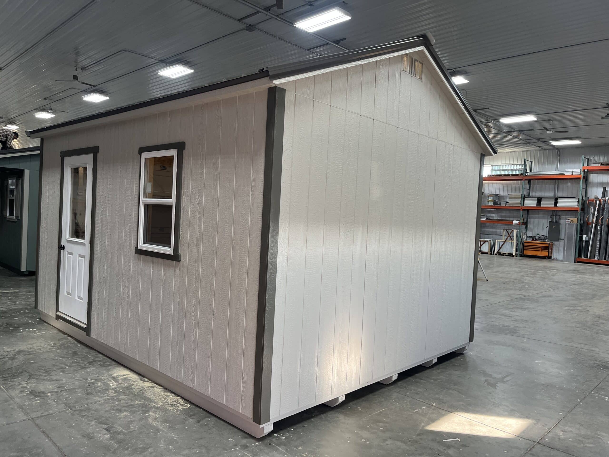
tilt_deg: -0.5
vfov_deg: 53.1
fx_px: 457
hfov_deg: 67.3
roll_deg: -3.1
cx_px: 304
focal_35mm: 26
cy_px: 228
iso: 100
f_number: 1.6
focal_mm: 5.1
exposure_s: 1/120
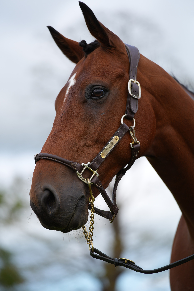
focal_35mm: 142
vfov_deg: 14.4
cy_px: 146
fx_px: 1148
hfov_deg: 9.7
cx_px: 97
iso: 100
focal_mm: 142
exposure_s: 1/1000
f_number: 2.8
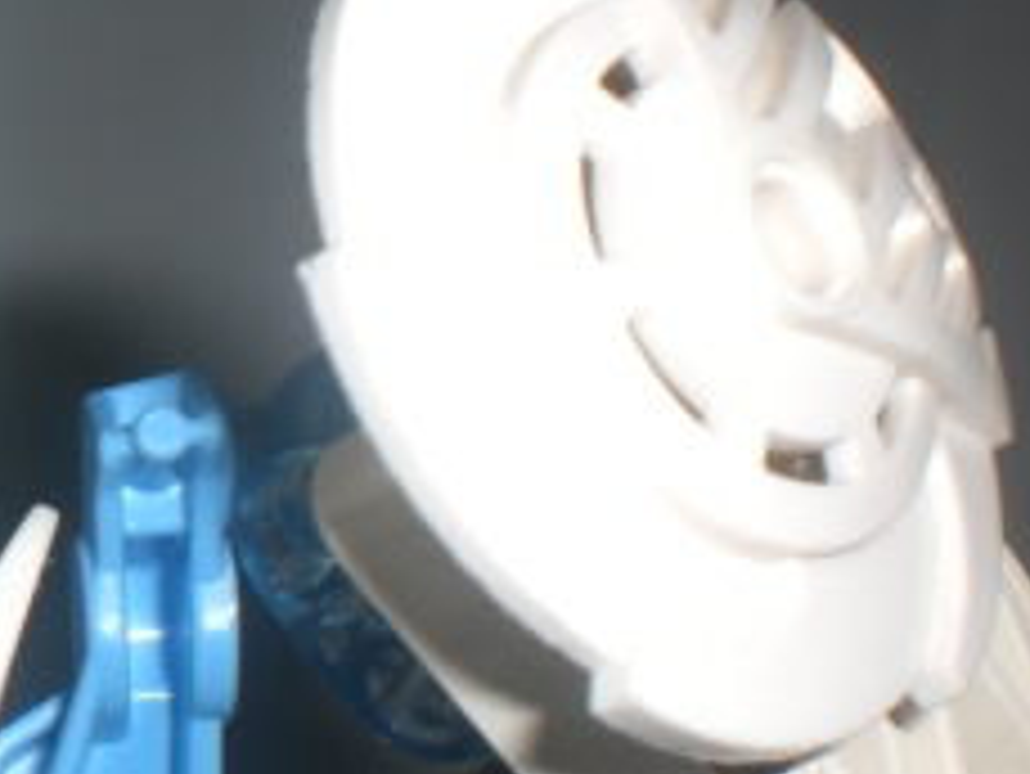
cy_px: 522
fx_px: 3156
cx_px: -328
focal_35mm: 106
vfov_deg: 14.0
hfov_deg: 17.3
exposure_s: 1/60
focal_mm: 6.3
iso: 50
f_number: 4.4
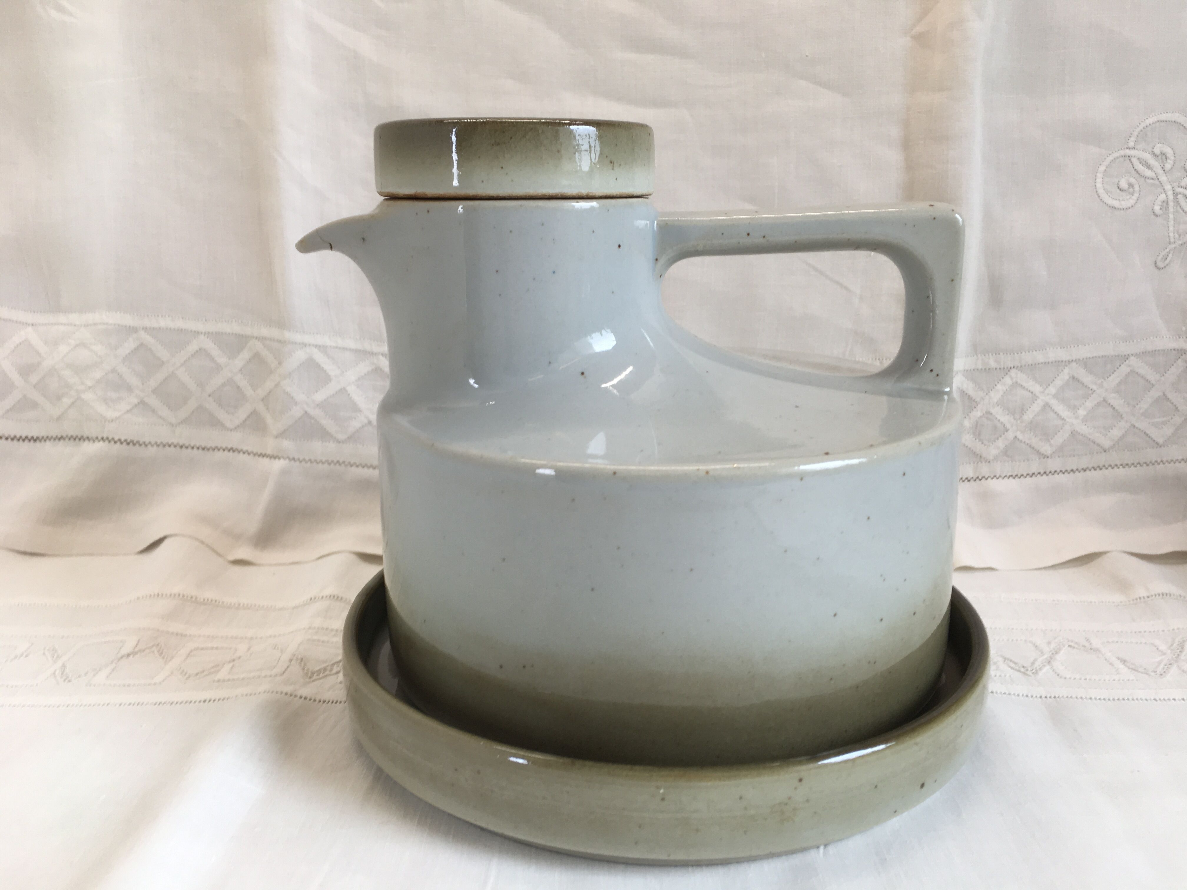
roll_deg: +0.5
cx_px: 594
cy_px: 445
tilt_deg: -14.2
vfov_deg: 48.2
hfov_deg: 61.7
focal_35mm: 29
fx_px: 994
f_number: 2.2
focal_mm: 4.15
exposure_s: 1/50
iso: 25
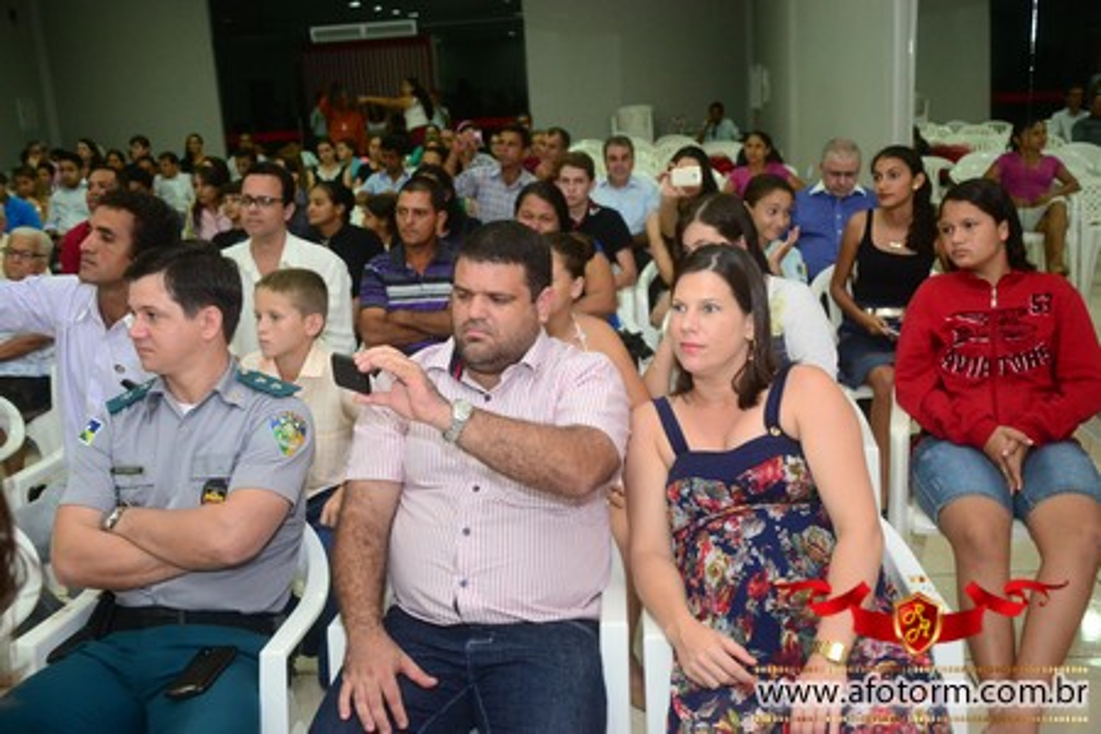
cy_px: 367
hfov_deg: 53.1
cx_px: 550
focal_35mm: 36
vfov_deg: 36.9
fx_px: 1101
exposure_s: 1/60
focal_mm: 24
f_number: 3.8
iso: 1600
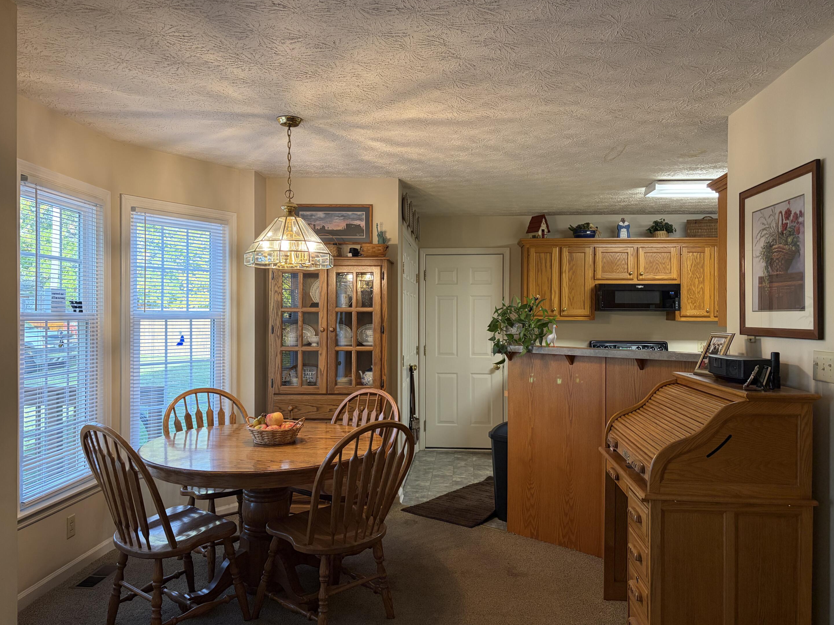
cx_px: 424
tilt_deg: +0.8
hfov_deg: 65.3
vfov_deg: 51.4
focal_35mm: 27
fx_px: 651
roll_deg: -0.1
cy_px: 316
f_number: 1.6
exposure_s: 1/120
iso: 200
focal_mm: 5.96
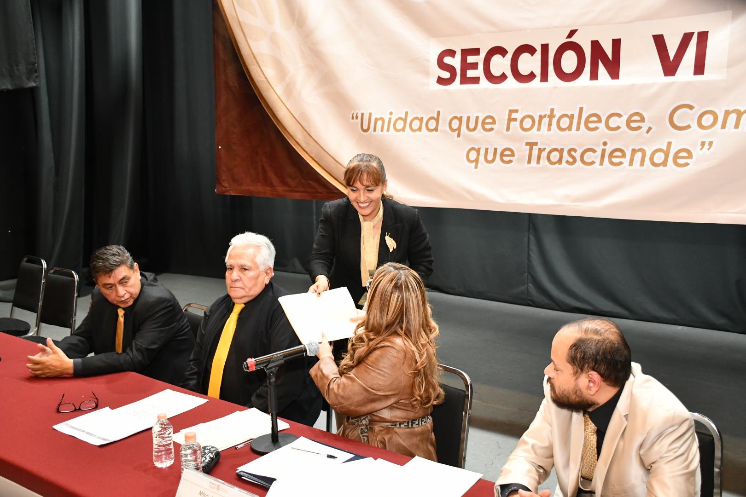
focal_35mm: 36
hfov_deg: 53.1
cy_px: 248
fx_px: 746
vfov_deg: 36.9
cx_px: 373
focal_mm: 24
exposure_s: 1/60
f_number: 4
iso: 2500
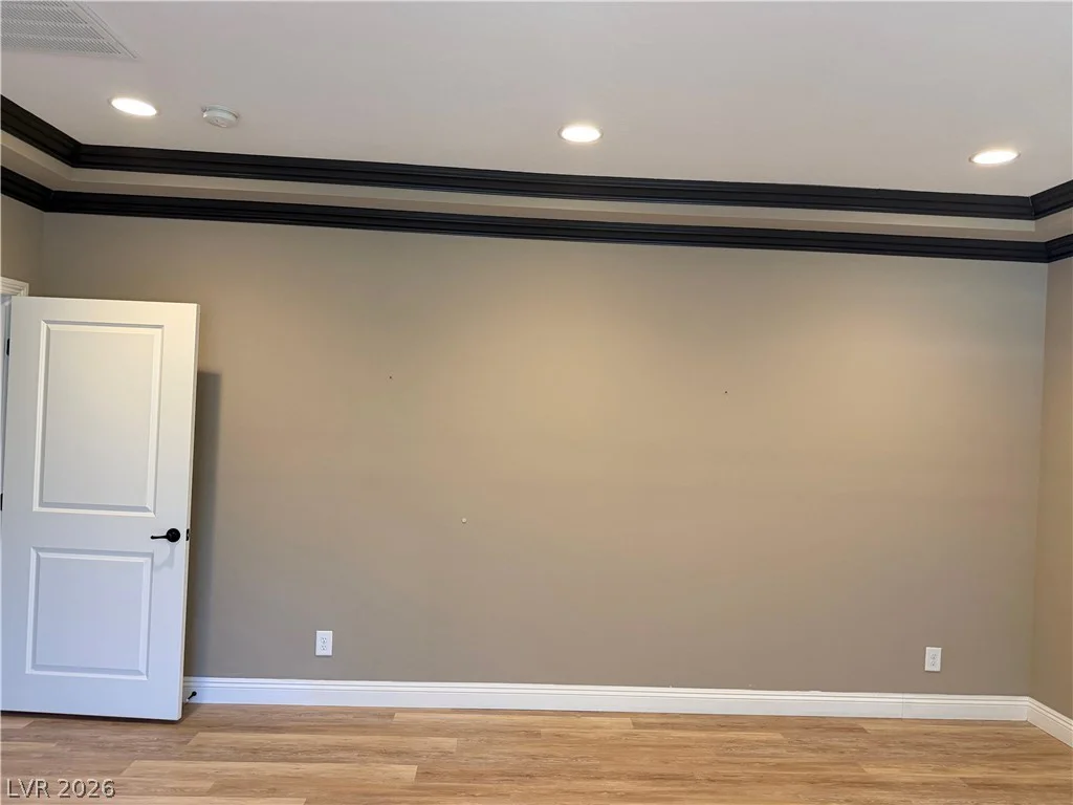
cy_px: 402
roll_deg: -1.3
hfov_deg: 71.6
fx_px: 744
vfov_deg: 56.8
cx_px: 536
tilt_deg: -0.2
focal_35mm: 24
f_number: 1.78
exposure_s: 1/60
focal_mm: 6.76
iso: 400
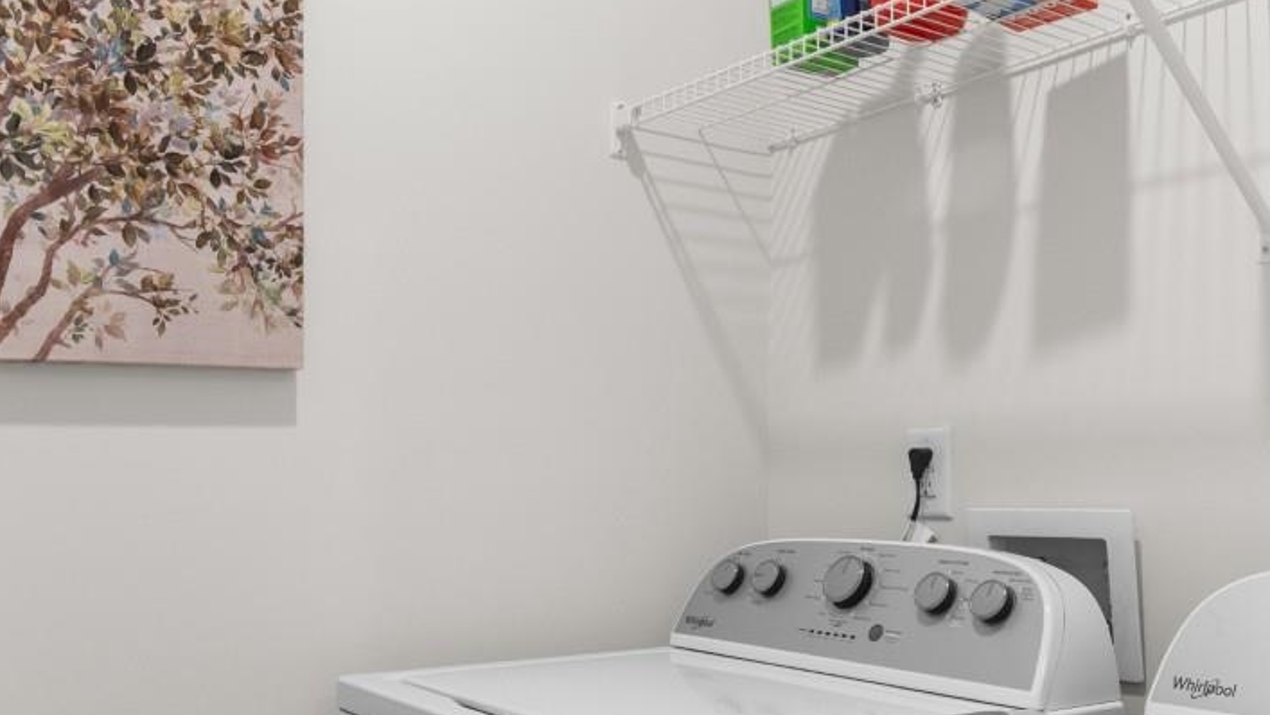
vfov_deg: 32.5
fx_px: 1213
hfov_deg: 55.3
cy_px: 490
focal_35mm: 36
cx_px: 645
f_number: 4.5
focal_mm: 10
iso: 100
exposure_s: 1/6
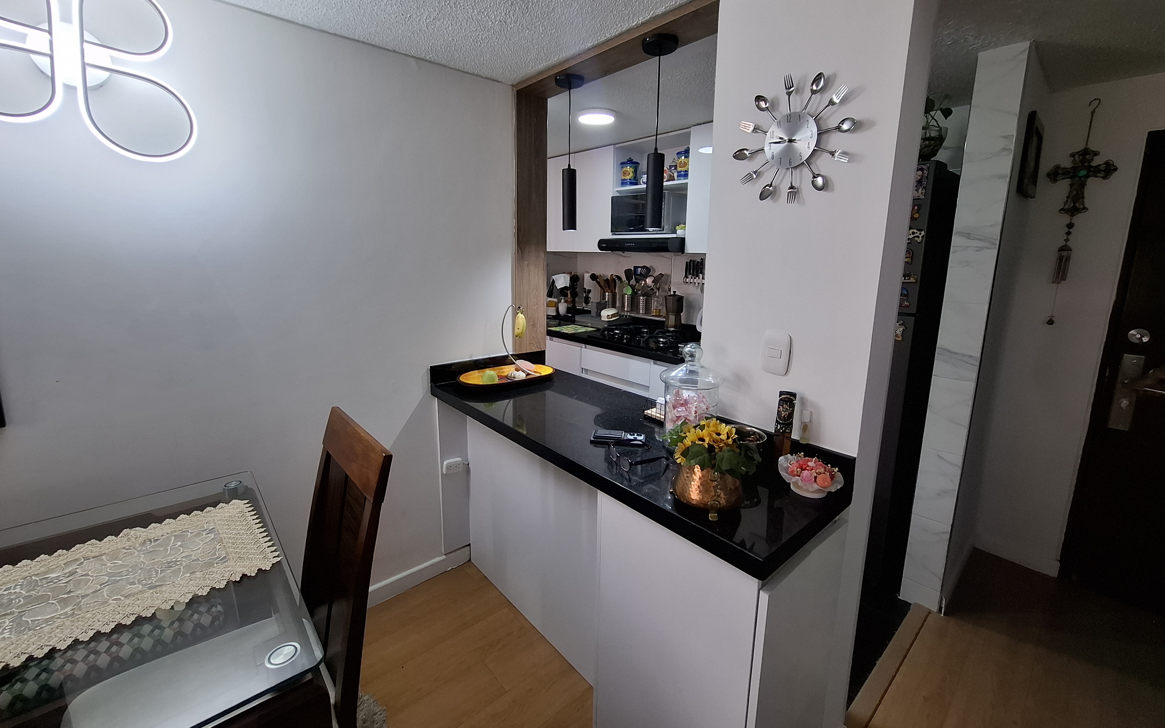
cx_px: 574
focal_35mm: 14
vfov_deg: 78.5
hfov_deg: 105.3
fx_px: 445
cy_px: 336
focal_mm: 1.74
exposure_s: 1/30
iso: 40
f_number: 2.2
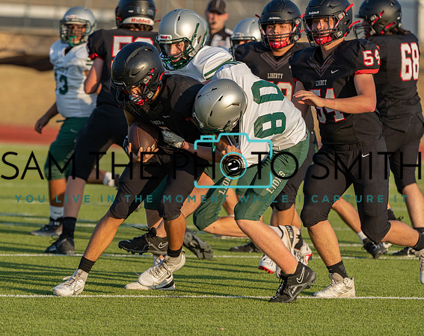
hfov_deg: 4.9
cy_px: 187
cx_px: 143
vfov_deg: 3.9
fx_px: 4967
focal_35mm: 397
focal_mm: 315
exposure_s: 1/1250
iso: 400
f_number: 5.6
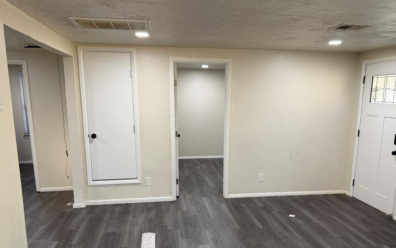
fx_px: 324
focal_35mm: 30
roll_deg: -0.1
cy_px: 166
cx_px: 214
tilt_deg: -11.7
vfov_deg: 41.3
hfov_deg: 62.8
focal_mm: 6.76
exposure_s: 1/60
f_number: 1.78
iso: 125
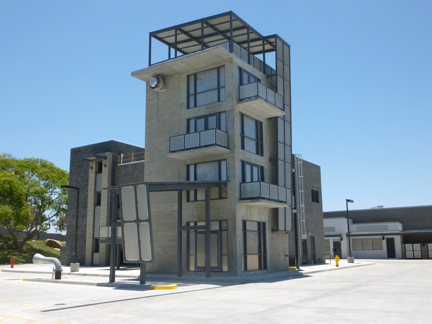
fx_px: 424
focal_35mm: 34
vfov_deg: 41.8
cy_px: 162
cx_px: 216
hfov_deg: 54.0
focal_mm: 6.1
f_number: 3.6
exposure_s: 1/640
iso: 100
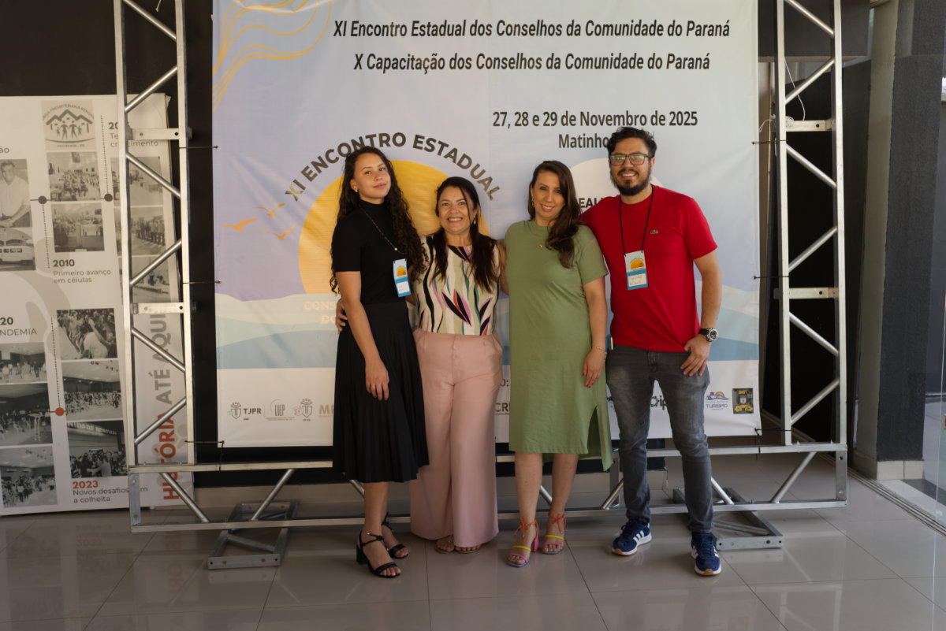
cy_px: 316
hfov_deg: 54.4
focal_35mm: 35
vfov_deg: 37.9
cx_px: 473
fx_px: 920
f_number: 4
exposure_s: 1/100
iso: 200
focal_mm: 35
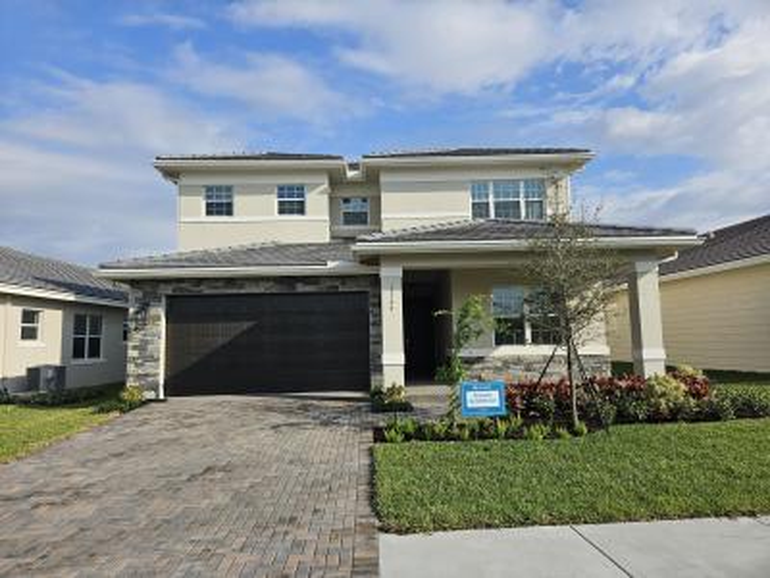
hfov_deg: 73.9
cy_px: 289
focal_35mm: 23
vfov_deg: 58.9
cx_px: 385
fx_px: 512
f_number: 1.8
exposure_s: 1/2216
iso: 25
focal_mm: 5.4
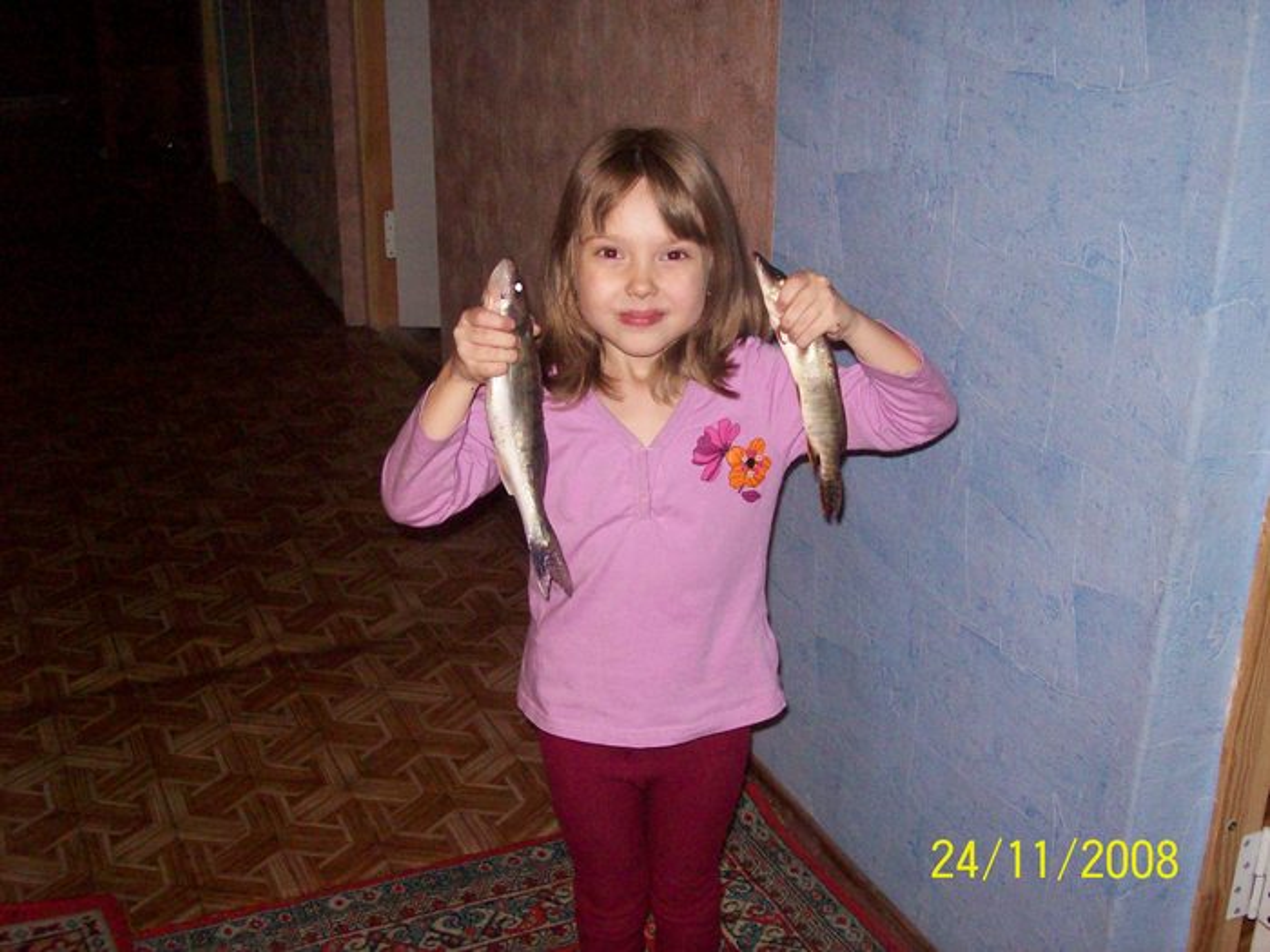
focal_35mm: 45
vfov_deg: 32.2
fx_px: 1651
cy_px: 476
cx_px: 635
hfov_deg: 42.1
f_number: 3
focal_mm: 7.6
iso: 400
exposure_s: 1/147
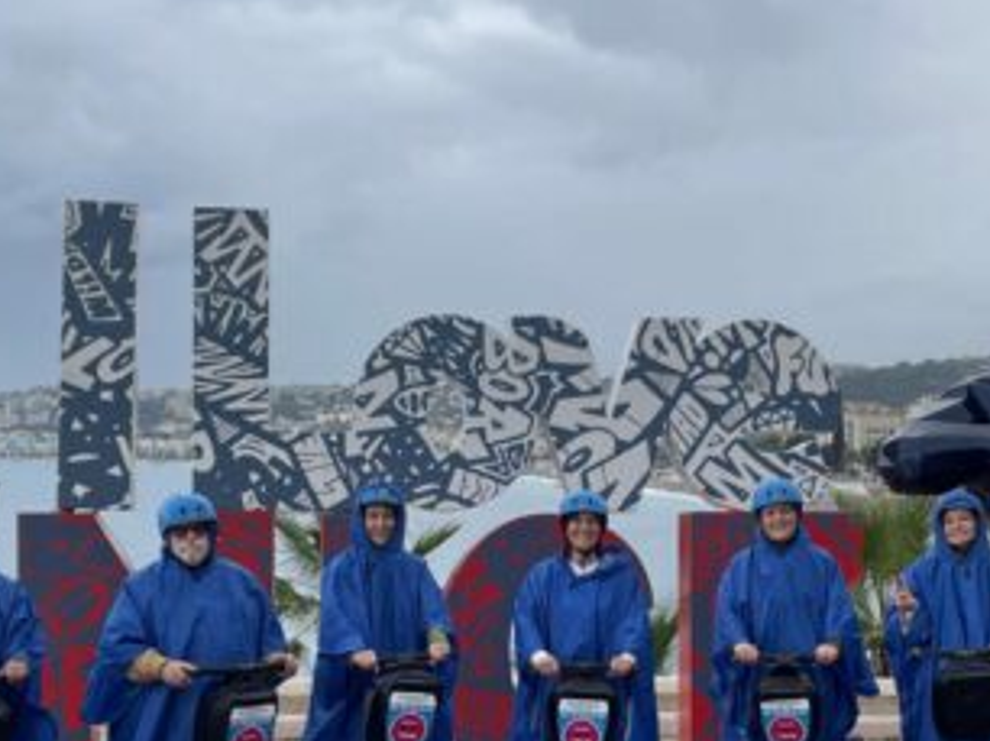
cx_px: 579
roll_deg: +0.7
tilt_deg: -0.2
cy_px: 527
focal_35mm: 68
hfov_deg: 28.5
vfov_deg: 21.5
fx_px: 1943
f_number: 1.6
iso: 32
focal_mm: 4.2
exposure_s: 1/291
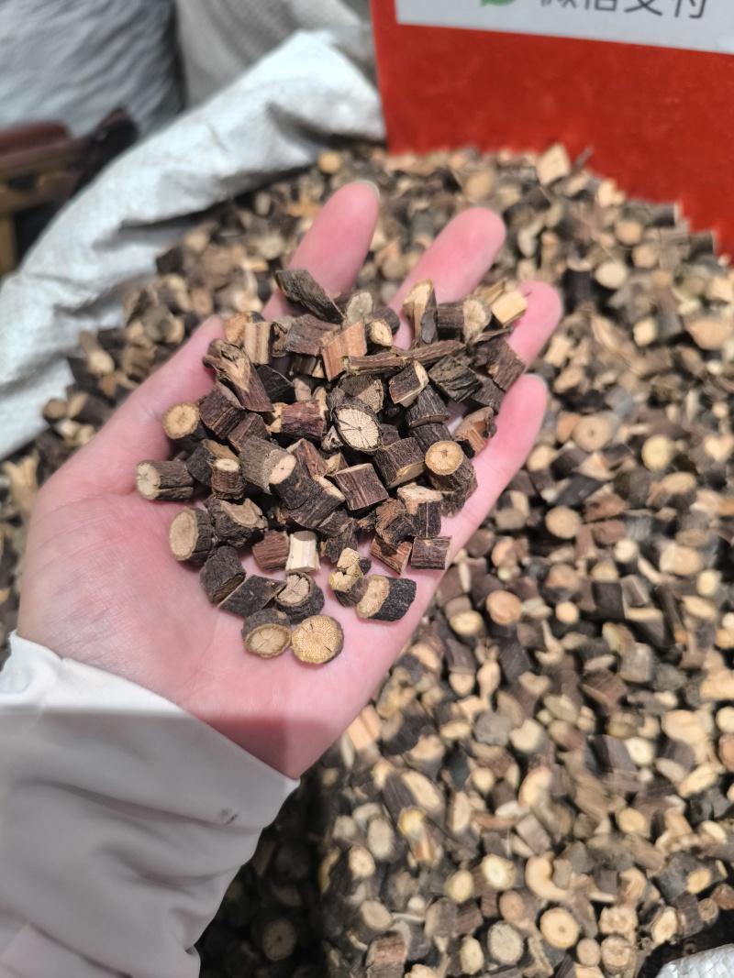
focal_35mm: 23
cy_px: 489
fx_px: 650
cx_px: 367
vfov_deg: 73.9
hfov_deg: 58.9
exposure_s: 1/100
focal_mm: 6.14
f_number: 1.65
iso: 640
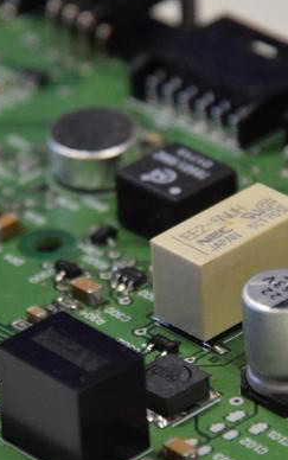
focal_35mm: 371
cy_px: 215
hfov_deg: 3.5
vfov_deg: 5.7
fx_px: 4652
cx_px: 98
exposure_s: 1/125
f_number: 7.1
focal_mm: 92
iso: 1600
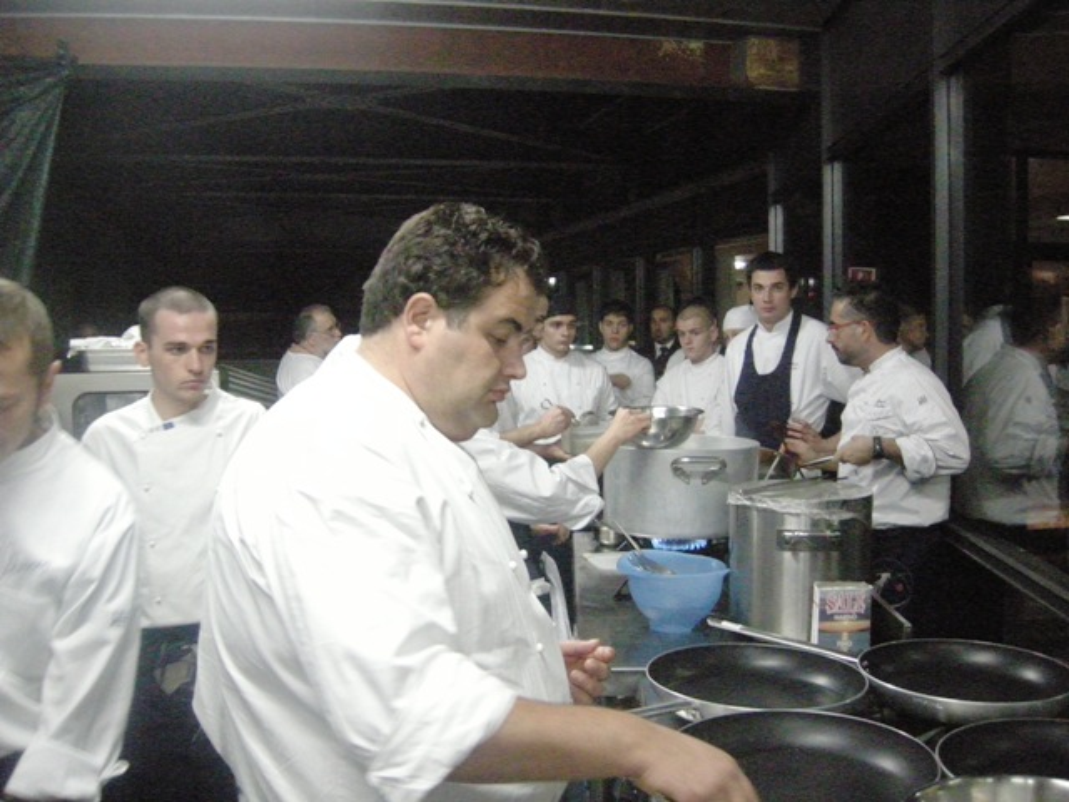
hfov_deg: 51.4
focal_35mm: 36
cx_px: 534
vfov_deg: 39.7
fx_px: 1112
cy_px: 401
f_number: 2.7
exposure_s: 1/69.5
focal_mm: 7.5
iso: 1600
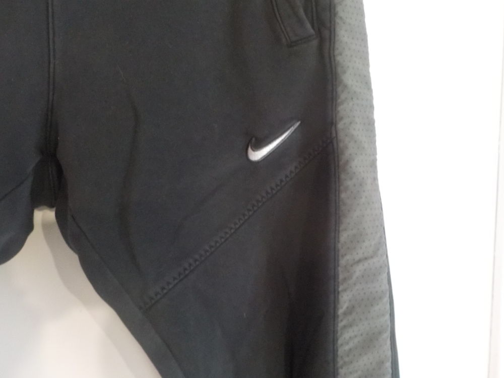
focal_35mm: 30
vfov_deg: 46.8
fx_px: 437
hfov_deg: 60.0
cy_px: 189
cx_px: 252
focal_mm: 4.1
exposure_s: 1/8
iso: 720
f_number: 3.3
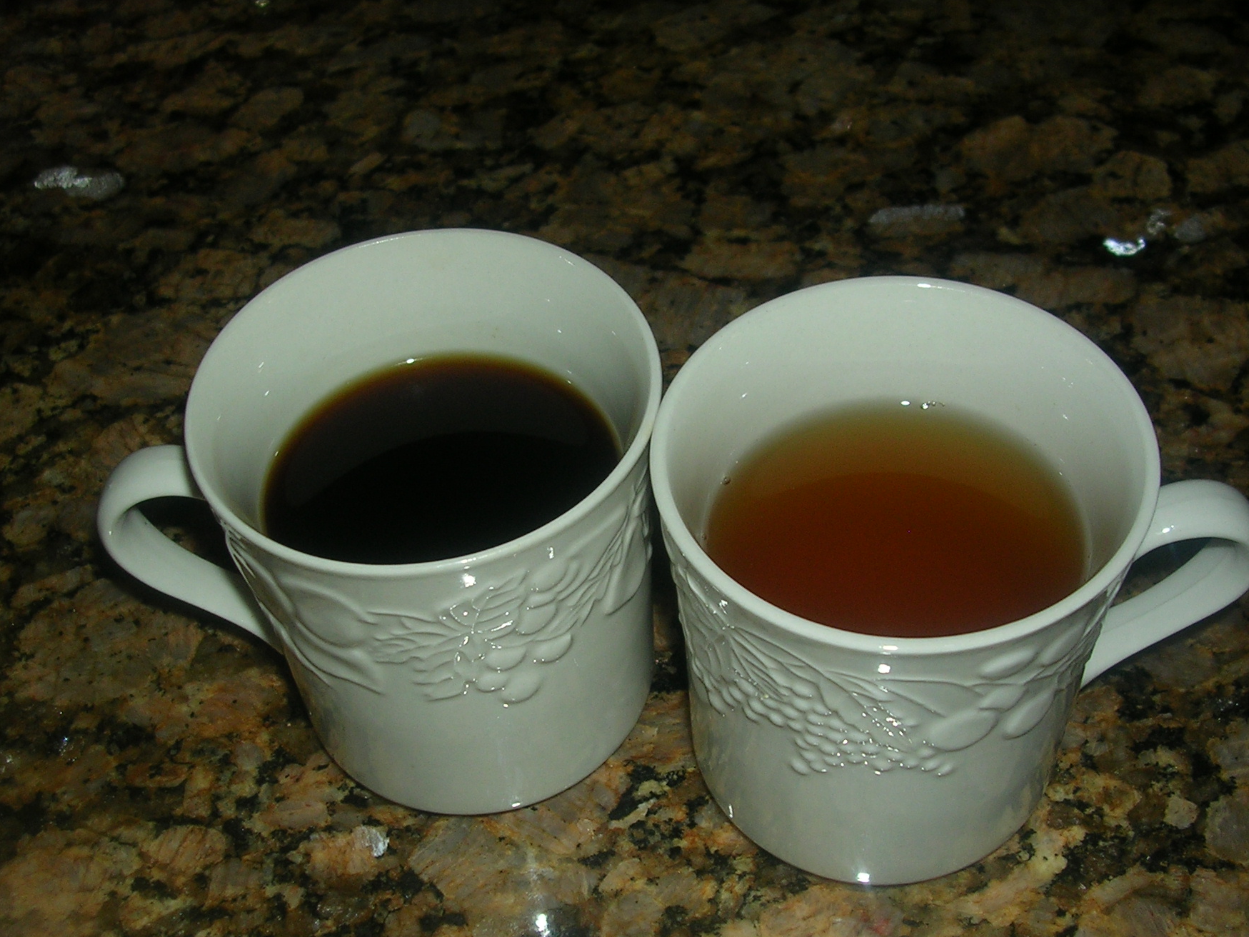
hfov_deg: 39.7
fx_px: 1732
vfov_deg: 30.2
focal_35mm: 48
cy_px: 536
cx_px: 637
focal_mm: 6.2
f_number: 2.9
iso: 50
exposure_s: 1/60.1
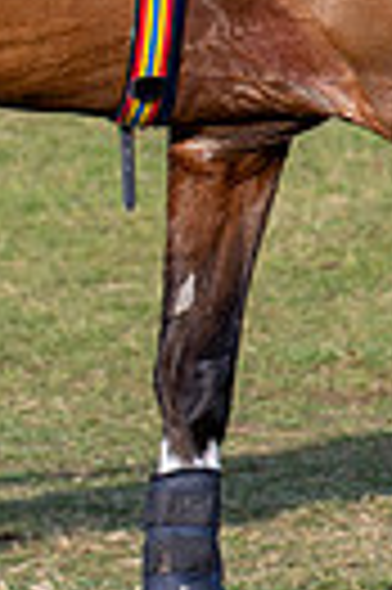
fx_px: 12724
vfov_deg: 2.7
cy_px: -133
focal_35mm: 777
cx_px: -264
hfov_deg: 1.8
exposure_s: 1/1250
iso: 125
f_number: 2.8
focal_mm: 99
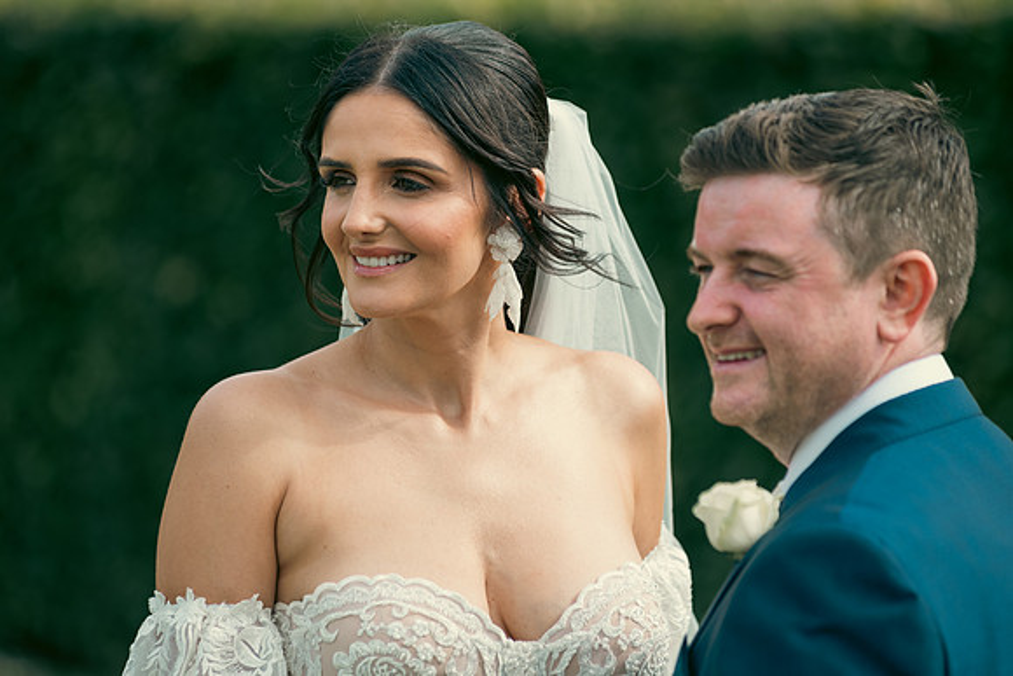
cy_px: 338
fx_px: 5207
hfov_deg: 11.1
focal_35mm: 185
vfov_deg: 7.4
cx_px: 506
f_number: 3.5
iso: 100
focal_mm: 185
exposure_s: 1/320
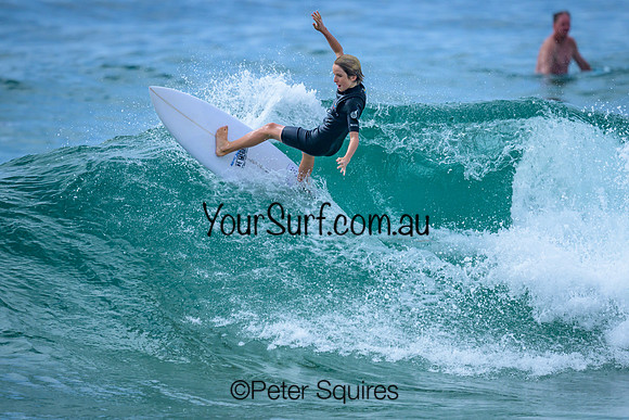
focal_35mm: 932
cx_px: 356
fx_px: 16288
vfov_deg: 1.5
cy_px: 245
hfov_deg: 2.2
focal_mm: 800
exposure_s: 1/3200
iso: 400
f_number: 6.3
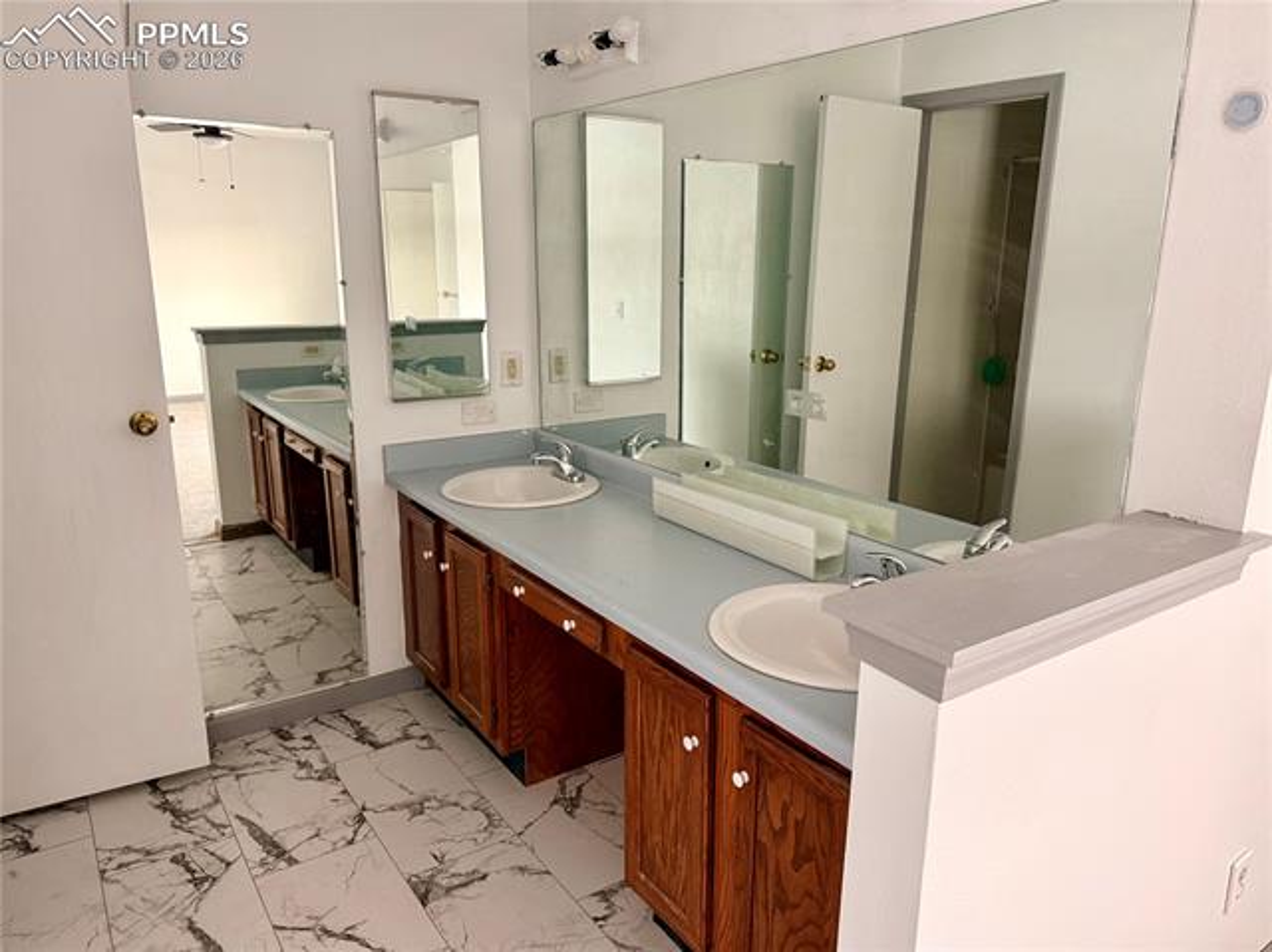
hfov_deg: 71.6
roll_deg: -0.2
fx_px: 881
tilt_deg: -14.2
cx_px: 636
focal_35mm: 24
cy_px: 476
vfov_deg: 56.8
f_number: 1.78
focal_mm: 6.76
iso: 320
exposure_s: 1/60
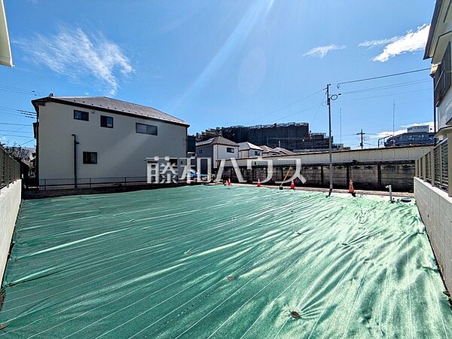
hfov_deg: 102.1
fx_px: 183
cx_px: 226
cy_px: 170
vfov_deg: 85.7
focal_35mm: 14
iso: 45
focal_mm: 1.83
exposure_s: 1/2915
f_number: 2.2
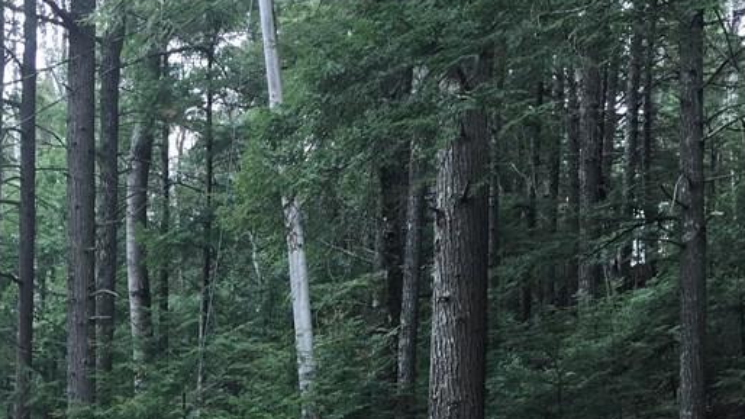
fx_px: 1244
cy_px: 520
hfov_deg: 32.5
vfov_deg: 18.0
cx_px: 158
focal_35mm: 63
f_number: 2.2
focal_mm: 4.15
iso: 25
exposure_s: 1/60
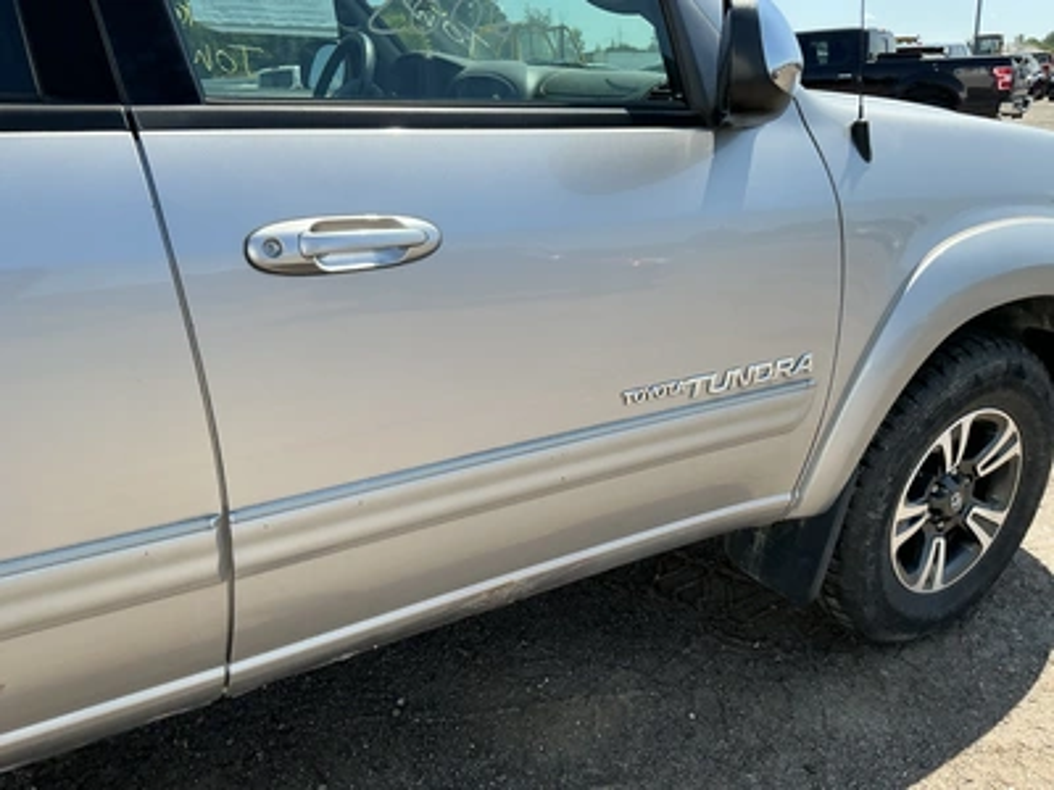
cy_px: 395
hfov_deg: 63.4
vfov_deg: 49.7
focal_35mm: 28
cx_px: 527
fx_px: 853
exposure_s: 1/781
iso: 25
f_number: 1.8
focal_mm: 3
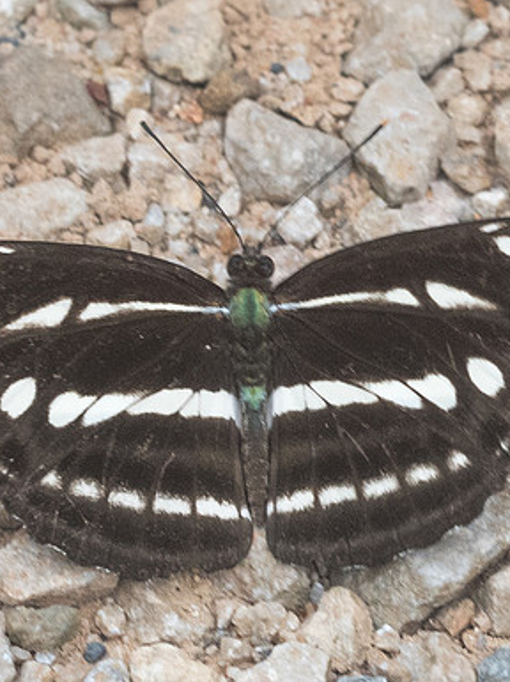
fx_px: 18673
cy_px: 377
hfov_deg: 1.6
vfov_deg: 2.1
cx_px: 234
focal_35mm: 949
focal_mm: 150
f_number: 7.1
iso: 800
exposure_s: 1/400
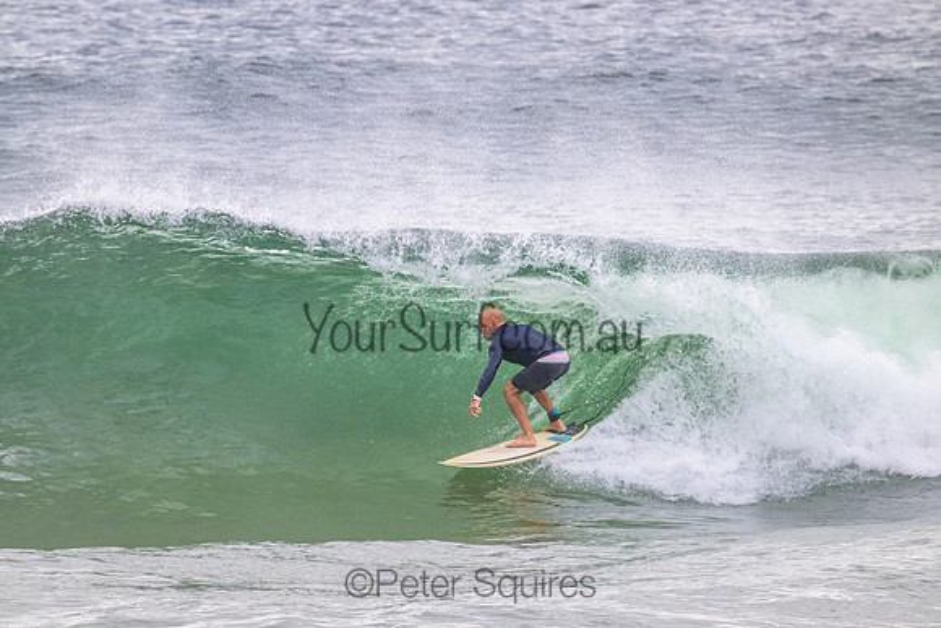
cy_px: 314
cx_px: 470
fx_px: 20915
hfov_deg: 2.6
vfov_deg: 1.7
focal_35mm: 800
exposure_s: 1/2000
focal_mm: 800
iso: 3600
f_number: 11
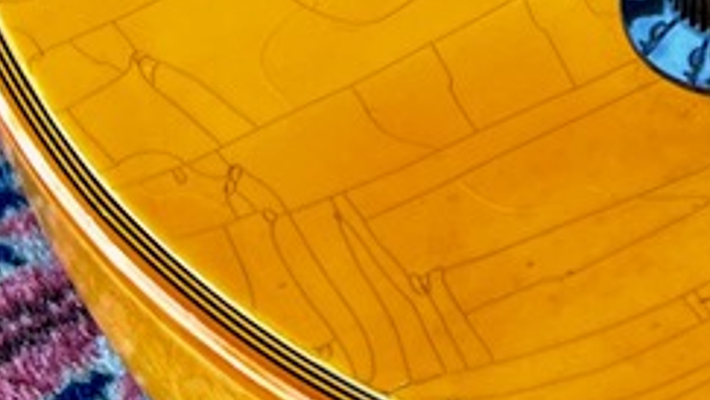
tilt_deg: -23.9
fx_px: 2807
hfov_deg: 13.1
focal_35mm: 149
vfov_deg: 7.8
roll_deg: +1.3
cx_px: 1242
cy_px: -409
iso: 40
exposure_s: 1/100
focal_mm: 5.7
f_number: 1.5
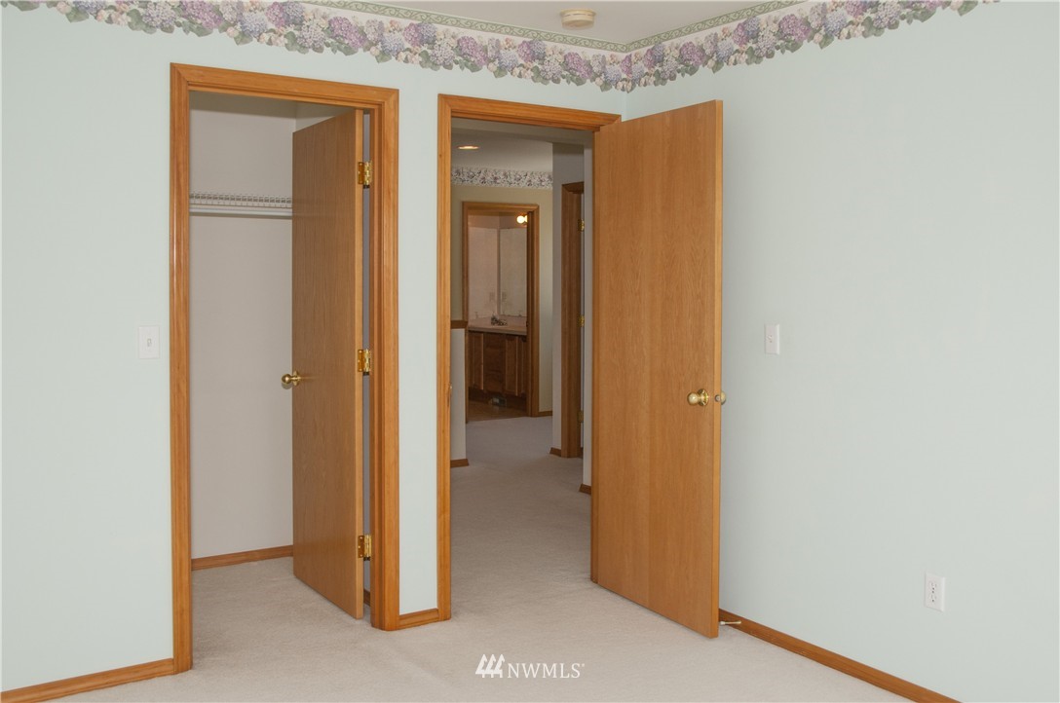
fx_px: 970
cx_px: 530
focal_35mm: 33
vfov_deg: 39.9
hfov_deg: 57.3
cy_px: 352
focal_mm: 22
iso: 250
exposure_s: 1/100
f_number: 10
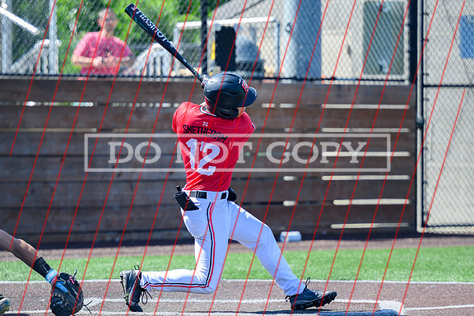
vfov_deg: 6.6
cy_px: 201
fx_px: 2725
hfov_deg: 9.9
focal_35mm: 207
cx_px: 230
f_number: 2.8
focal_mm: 140
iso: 800
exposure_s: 1/3200
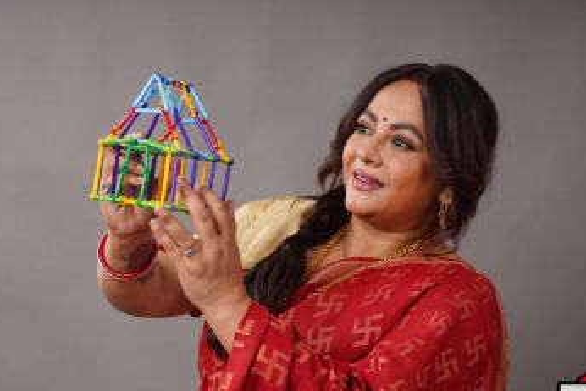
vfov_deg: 17.3
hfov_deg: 25.7
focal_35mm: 79
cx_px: 286
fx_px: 1286
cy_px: 238
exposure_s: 1/160
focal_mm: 61
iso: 200
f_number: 7.1
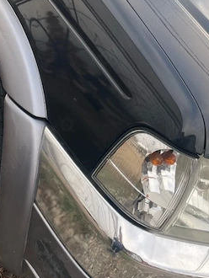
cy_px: 45
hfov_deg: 23.1
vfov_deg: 29.8
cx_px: 53
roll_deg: -28.2
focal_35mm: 63
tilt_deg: -21.6
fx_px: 507
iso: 32
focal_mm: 4.2
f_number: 1.6
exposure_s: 1/148
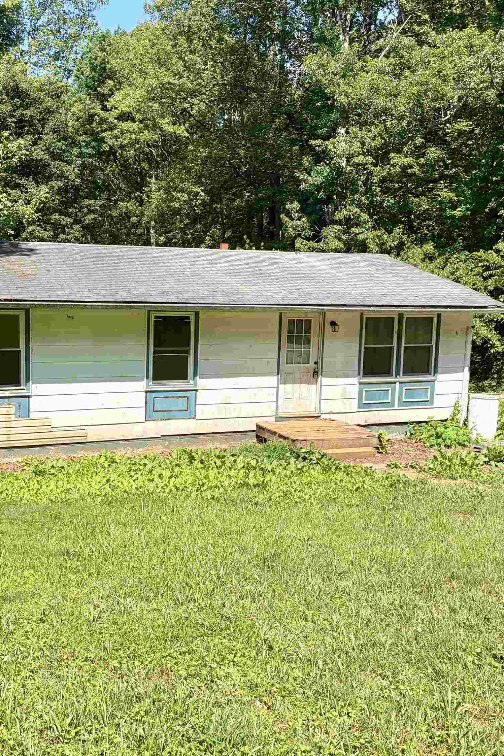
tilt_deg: -7.2
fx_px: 777
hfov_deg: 35.8
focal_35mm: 37
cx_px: 196
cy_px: 377
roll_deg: -0.9
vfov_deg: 51.9
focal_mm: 5.96
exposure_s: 1/1799
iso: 50
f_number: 1.6
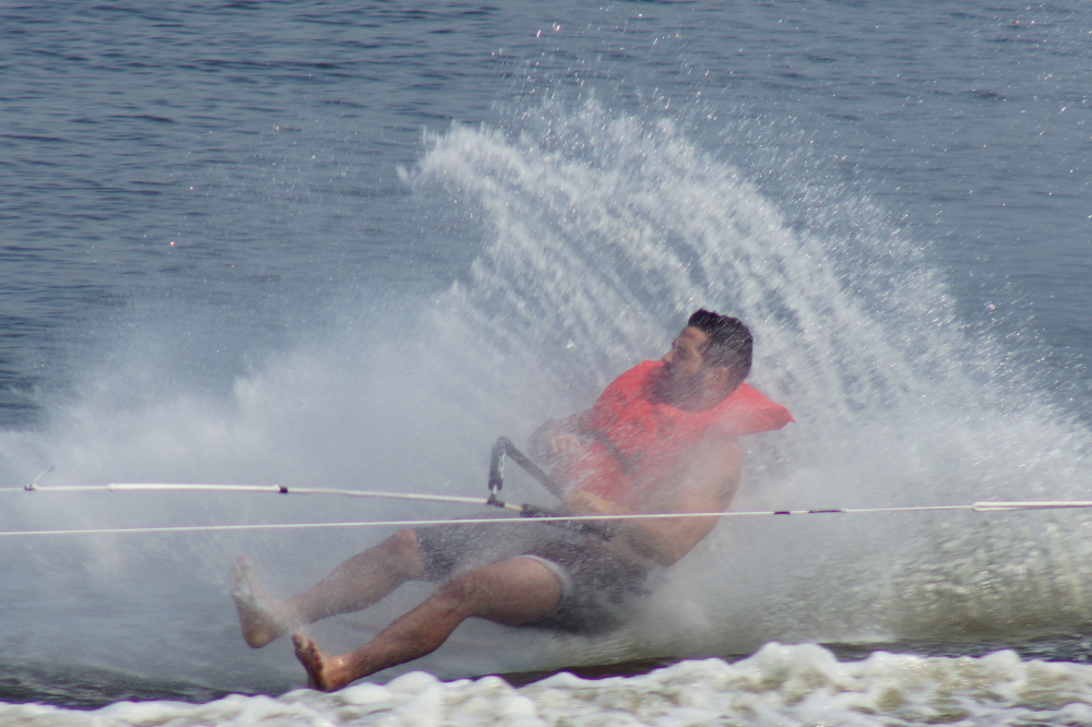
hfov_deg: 4.6
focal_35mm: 450
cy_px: 364
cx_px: 546
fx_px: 13645
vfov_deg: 3.1
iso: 100
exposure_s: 1/640
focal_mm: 300
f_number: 8
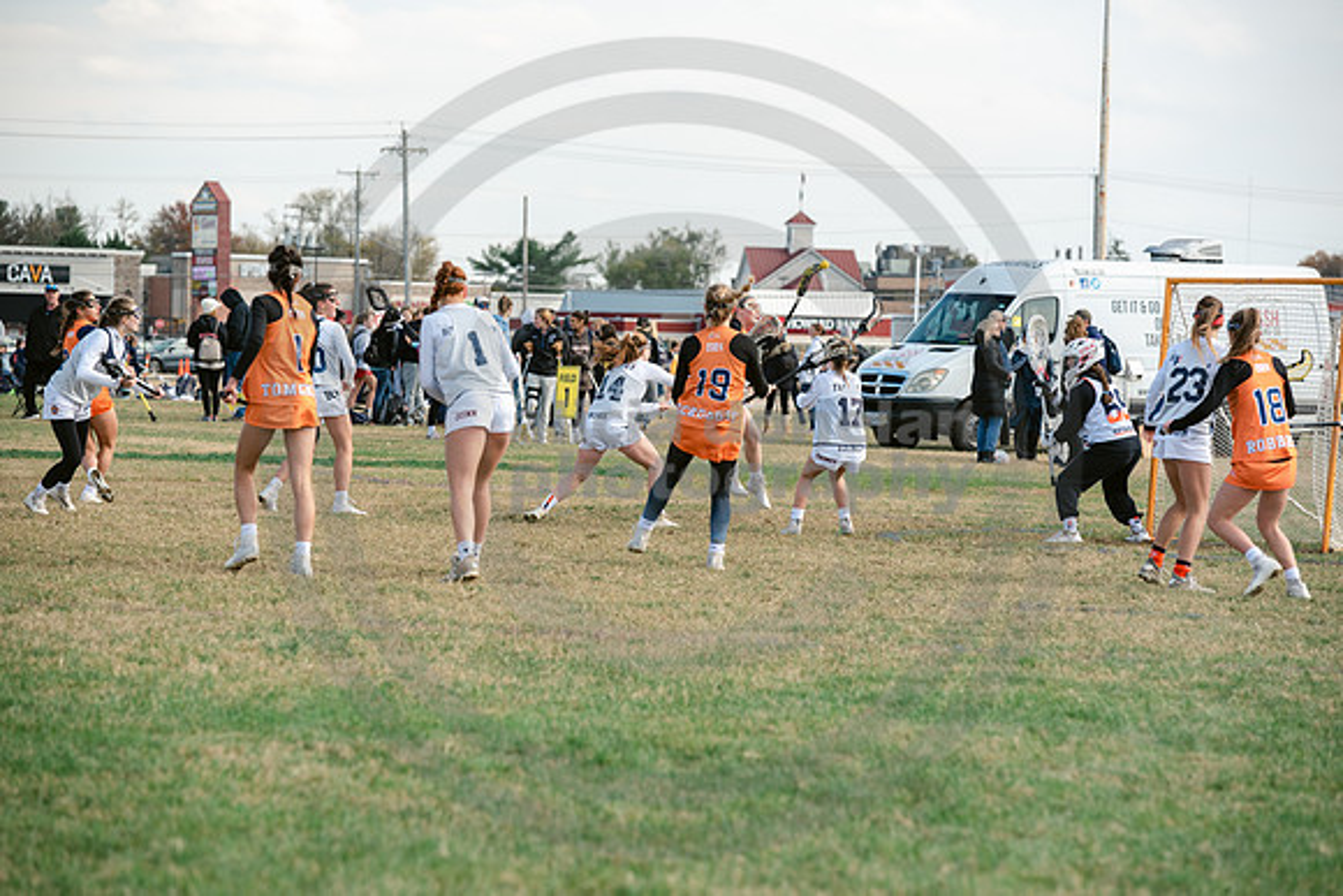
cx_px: 672
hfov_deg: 14.2
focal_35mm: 145
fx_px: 5410
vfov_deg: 9.5
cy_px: 448
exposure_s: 1/1250
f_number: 4.5
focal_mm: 145
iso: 250
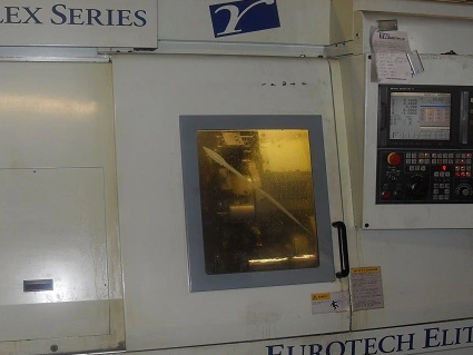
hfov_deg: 39.6
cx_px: 243
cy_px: 189
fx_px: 656
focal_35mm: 48
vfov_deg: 30.3
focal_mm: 6.3
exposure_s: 1/45
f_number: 2.8
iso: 100
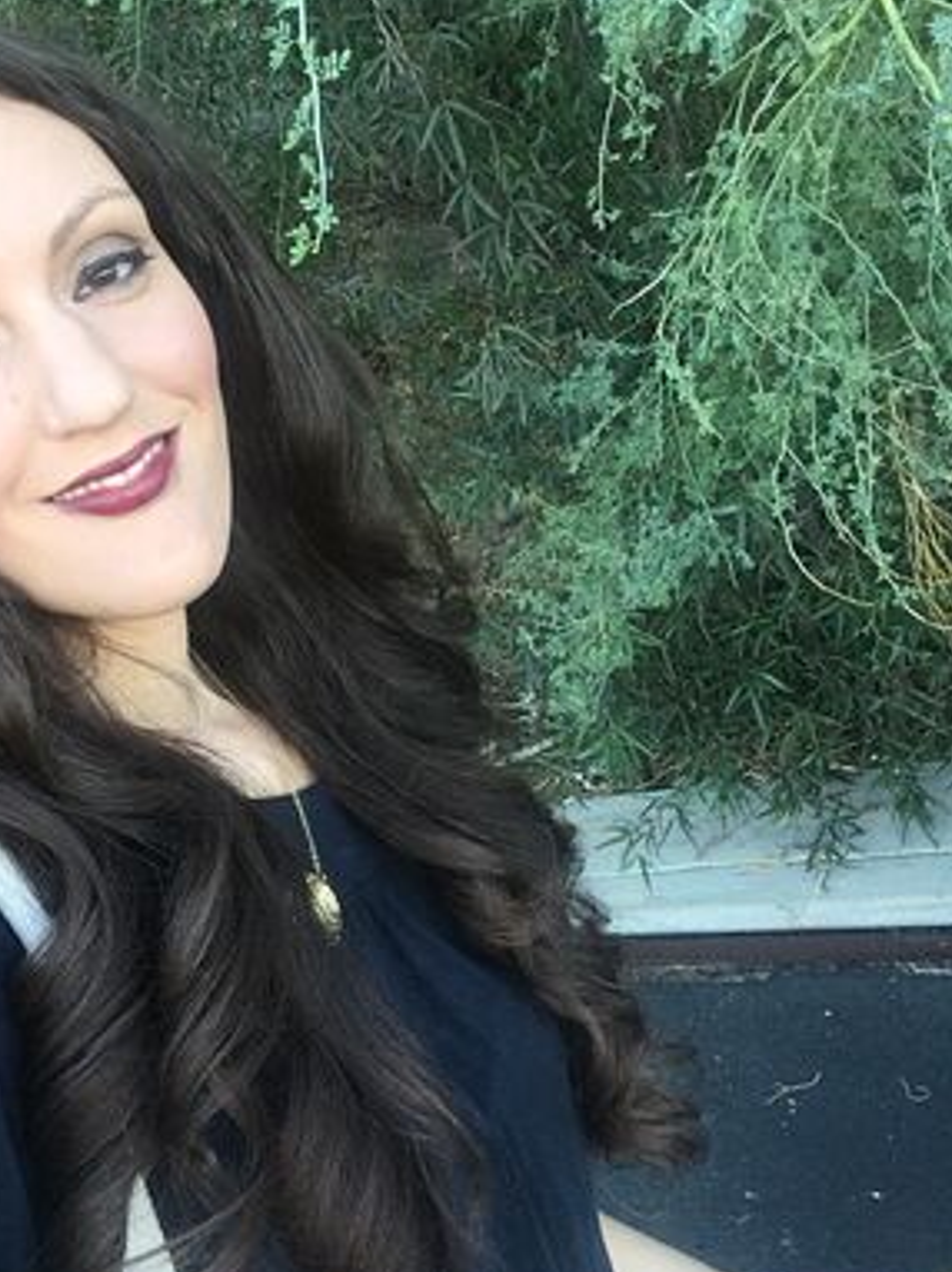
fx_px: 1432
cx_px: 359
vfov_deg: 47.9
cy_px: 629
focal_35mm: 39
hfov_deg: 36.6
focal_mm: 2.15
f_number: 2.4
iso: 50
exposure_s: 1/120
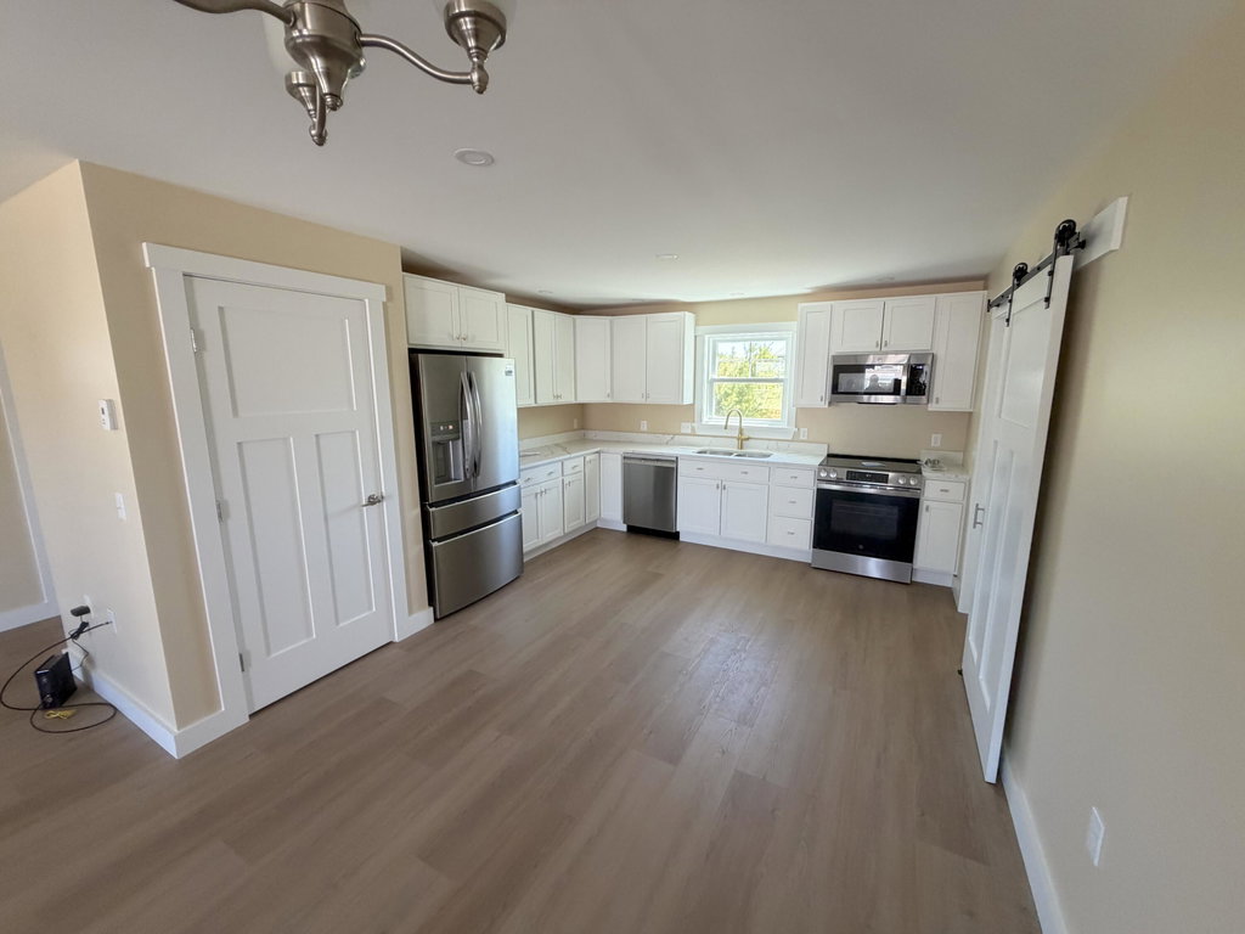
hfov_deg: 102.1
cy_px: 467
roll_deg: -0.1
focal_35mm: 14
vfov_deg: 85.7
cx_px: 622
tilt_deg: -10.3
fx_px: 504
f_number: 2.2
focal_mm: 2.22
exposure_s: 1/121
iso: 250
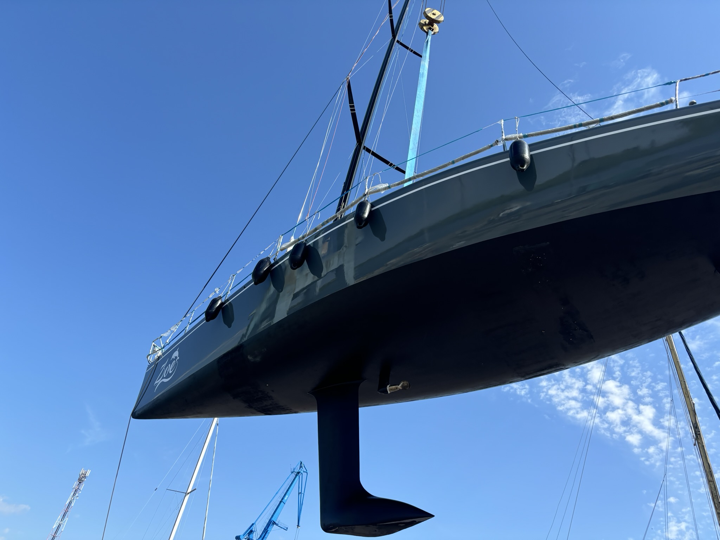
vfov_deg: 53.1
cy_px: 270
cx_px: 360
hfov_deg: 67.3
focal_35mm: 26
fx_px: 541
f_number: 1.6
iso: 50
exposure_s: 1/2062
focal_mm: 5.96
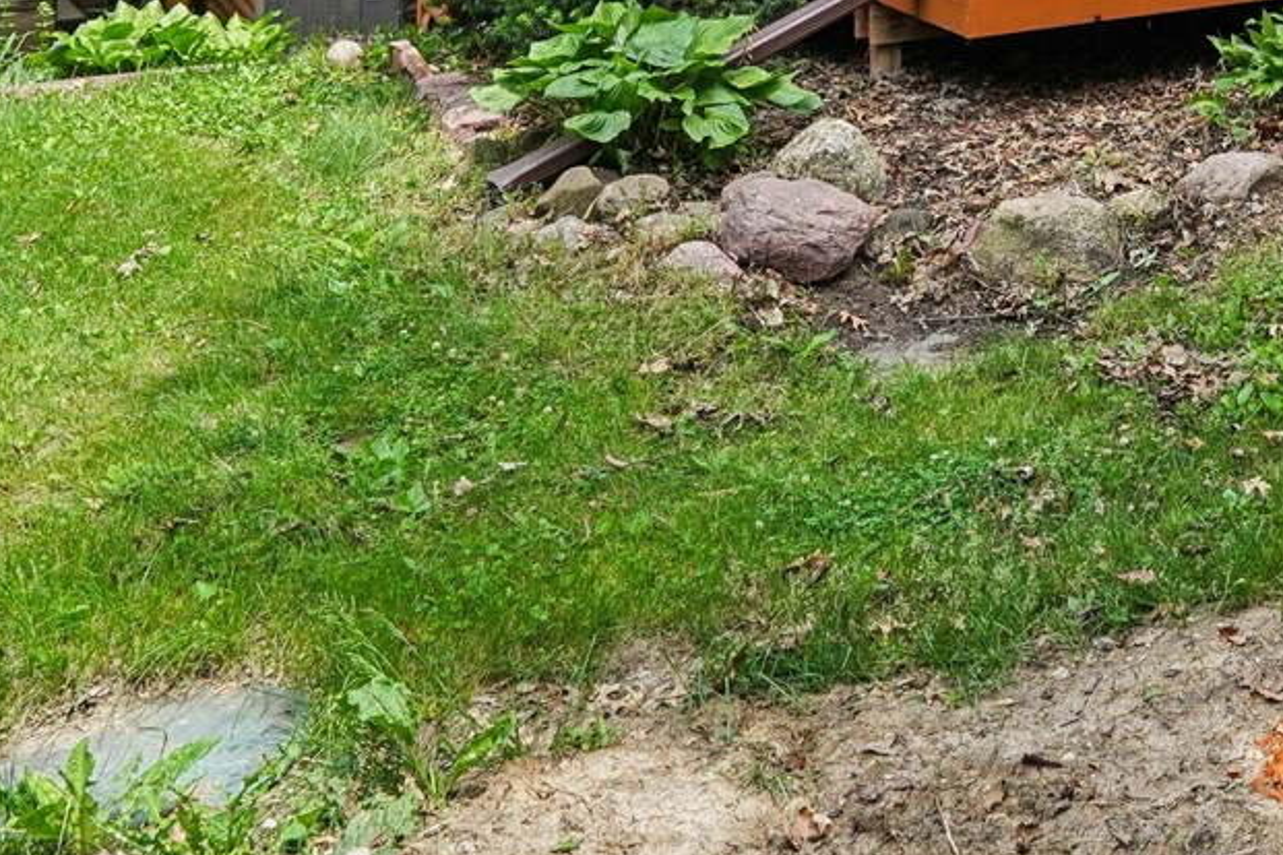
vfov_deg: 20.2
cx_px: 1461
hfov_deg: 31.1
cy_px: -487
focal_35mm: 56
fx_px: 1996
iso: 800
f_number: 9
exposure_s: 1/250
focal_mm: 16
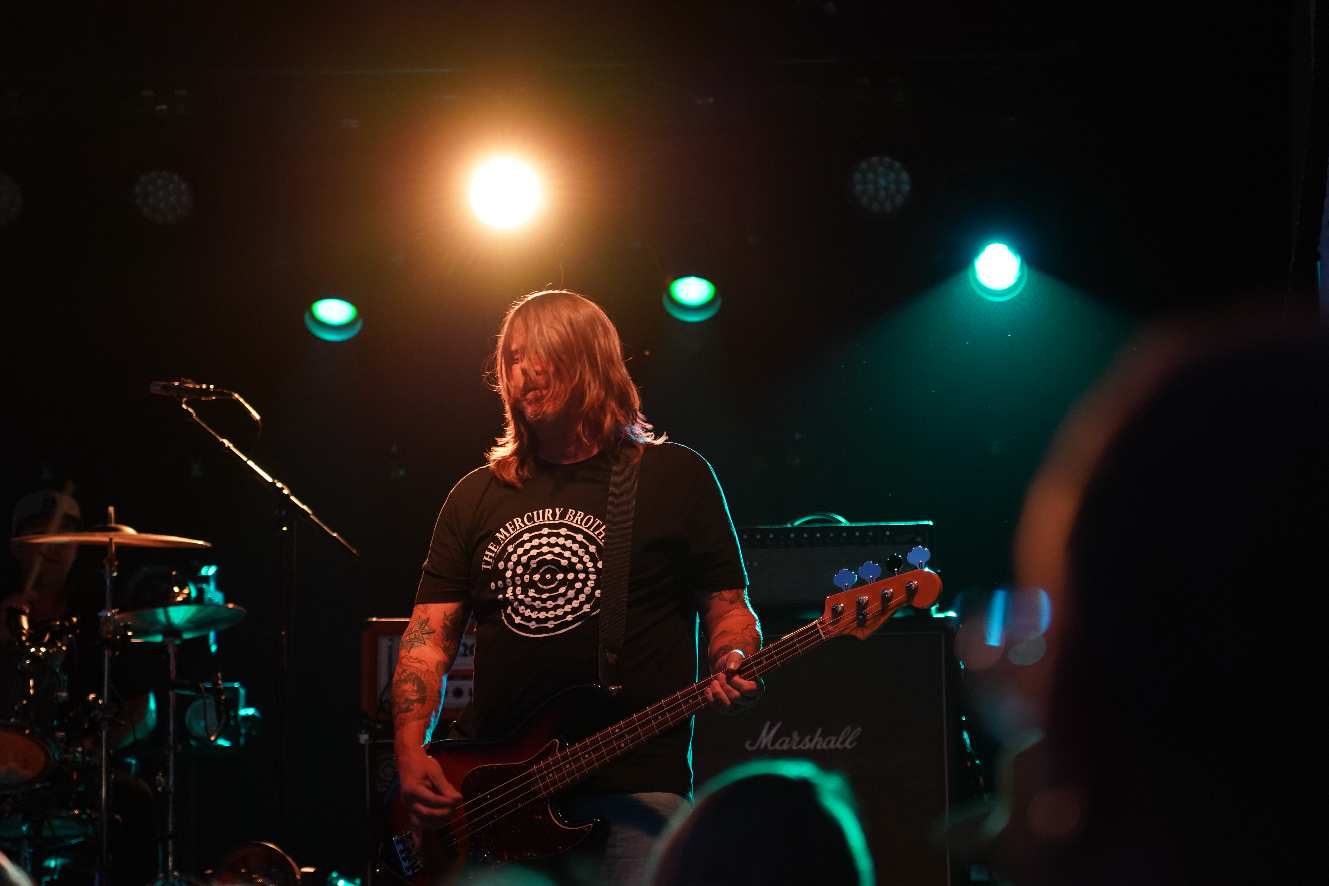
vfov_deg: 13.0
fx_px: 3876
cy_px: 443
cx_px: 664
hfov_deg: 19.5
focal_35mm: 105
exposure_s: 1/160
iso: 4000
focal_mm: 105
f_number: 4
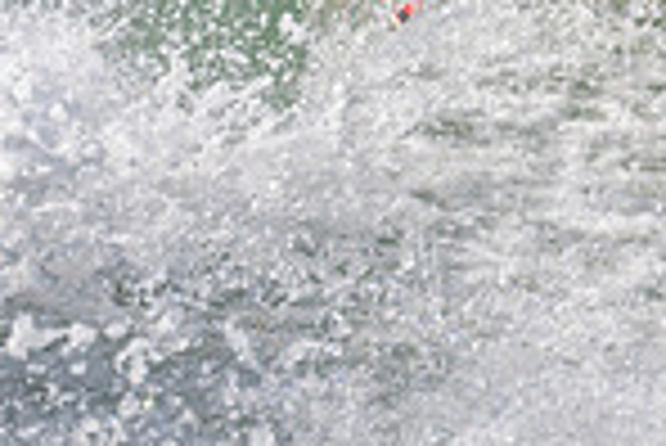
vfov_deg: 0.4
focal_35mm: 3083
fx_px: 57090
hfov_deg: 0.7
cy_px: -360
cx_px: 820
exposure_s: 1/2000
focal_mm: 680
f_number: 11
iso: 720
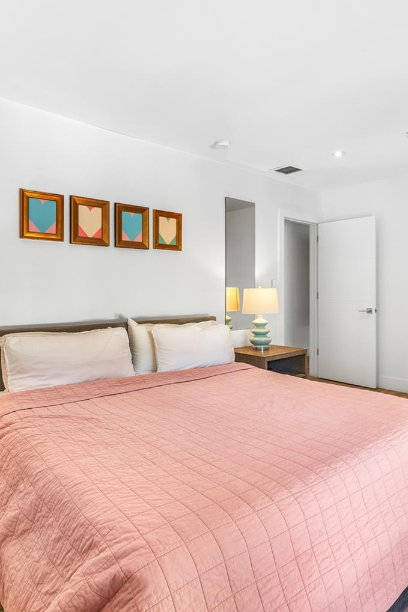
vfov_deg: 78.5
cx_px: 207
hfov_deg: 57.2
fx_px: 374
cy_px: 293
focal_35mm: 22
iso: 100
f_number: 9
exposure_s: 1.3
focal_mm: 14
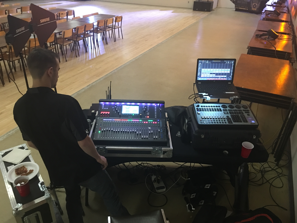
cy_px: 112
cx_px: 148
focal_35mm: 29
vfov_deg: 48.2
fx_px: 249
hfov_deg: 61.7
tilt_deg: -29.2
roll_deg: -2.4
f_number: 2.2
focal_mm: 4.15
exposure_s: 1/4
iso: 80
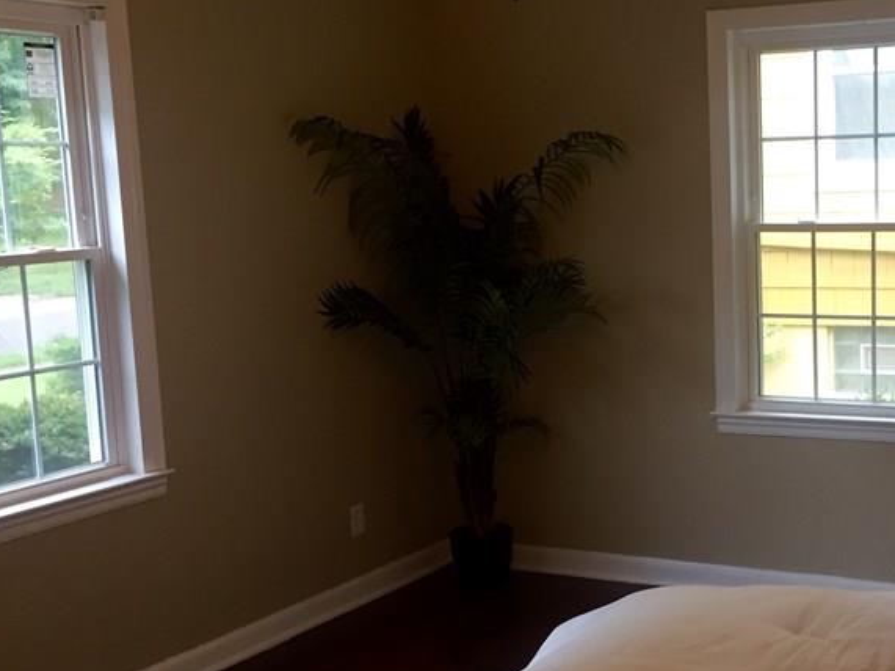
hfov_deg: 35.9
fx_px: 1344
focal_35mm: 52
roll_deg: +0.6
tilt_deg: -7.9
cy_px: 364
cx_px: 685
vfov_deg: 28.0
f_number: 2.2
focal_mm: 4.15
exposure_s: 1/30
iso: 64
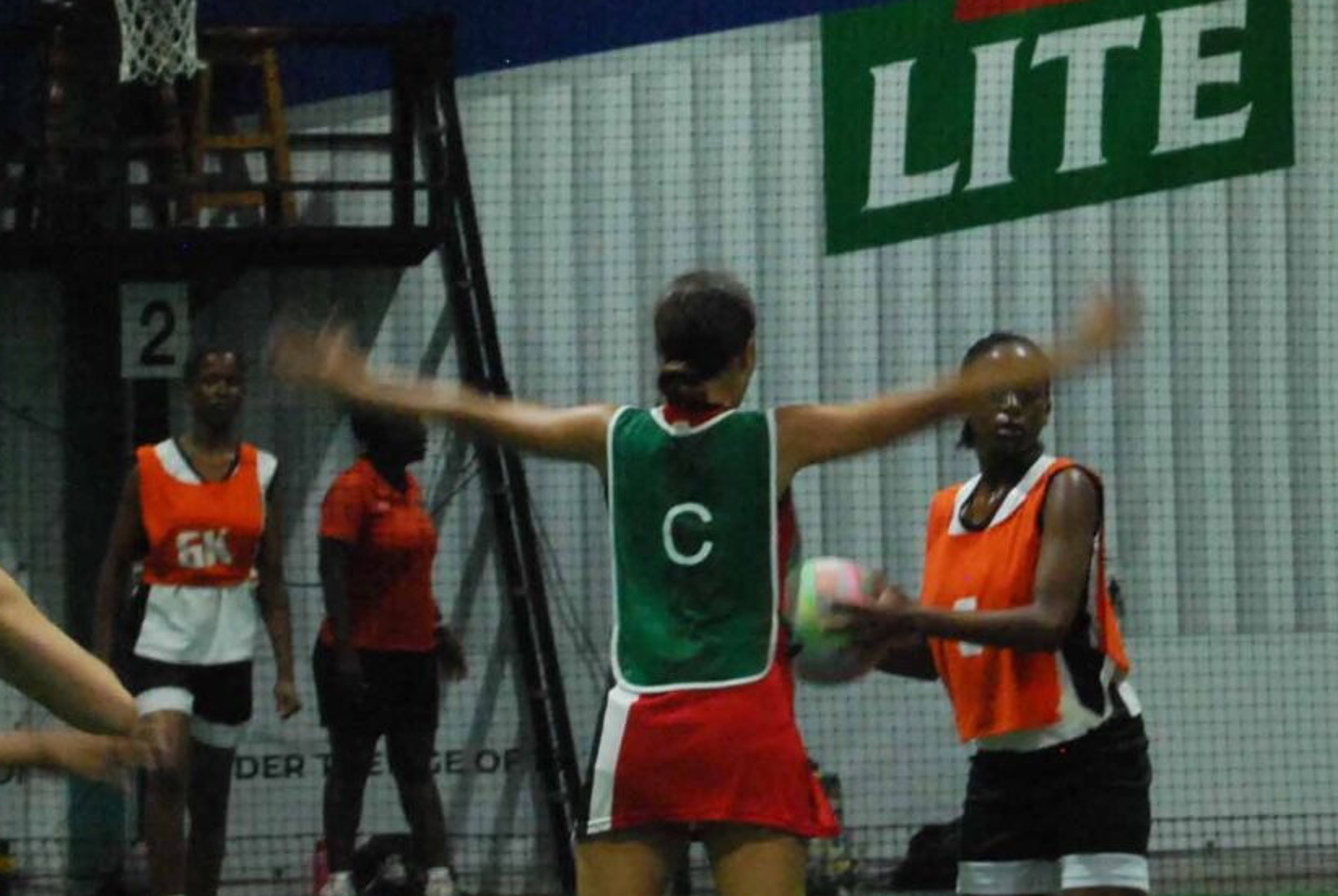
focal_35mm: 257
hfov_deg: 8.0
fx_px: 9547
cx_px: 860
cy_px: 49
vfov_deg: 5.4
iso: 1600
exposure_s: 1/60
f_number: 5.6
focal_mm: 55
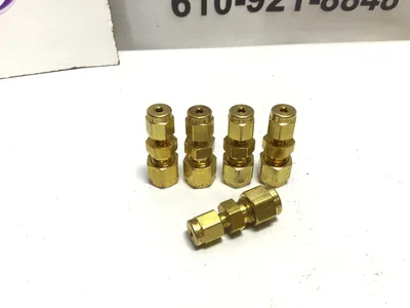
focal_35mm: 31
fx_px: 367
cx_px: 205
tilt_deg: -39.8
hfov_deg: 58.4
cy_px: 154
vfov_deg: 45.4
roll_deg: +0.8
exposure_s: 1/130
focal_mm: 3.3
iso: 25
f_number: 2.4
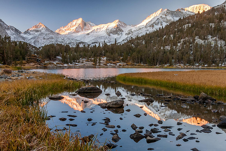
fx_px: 253
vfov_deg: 33.2
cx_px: 126
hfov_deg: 48.1
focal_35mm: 40
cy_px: 81
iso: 800
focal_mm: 24
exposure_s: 1/8
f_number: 11
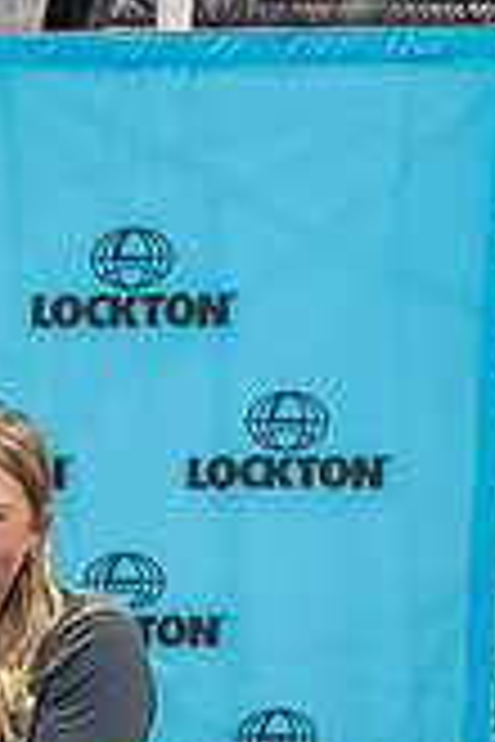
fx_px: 1691
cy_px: 958
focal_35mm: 82
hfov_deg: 16.0
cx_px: -94
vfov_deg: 22.3
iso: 2000
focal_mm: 30
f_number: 4
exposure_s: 1/160
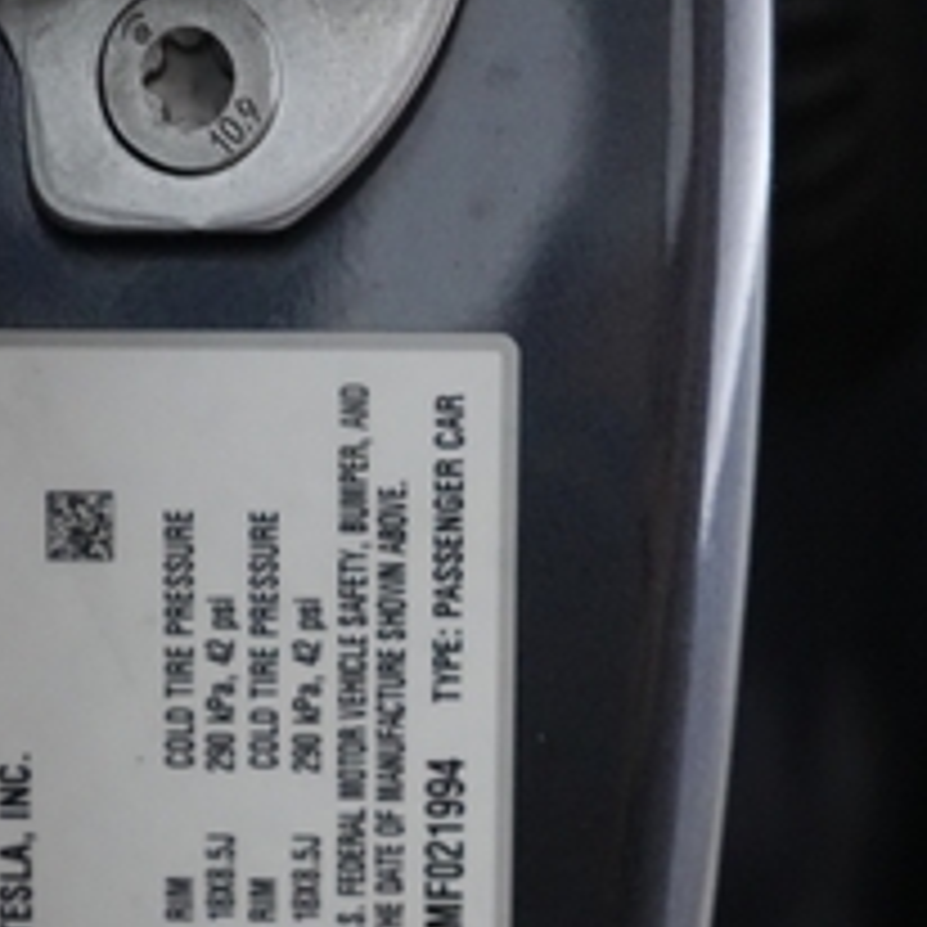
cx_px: 441
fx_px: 2000
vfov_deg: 24.8
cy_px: 940
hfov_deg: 26.1
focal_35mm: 66
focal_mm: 25
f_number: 2.8
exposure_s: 1/250
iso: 8000
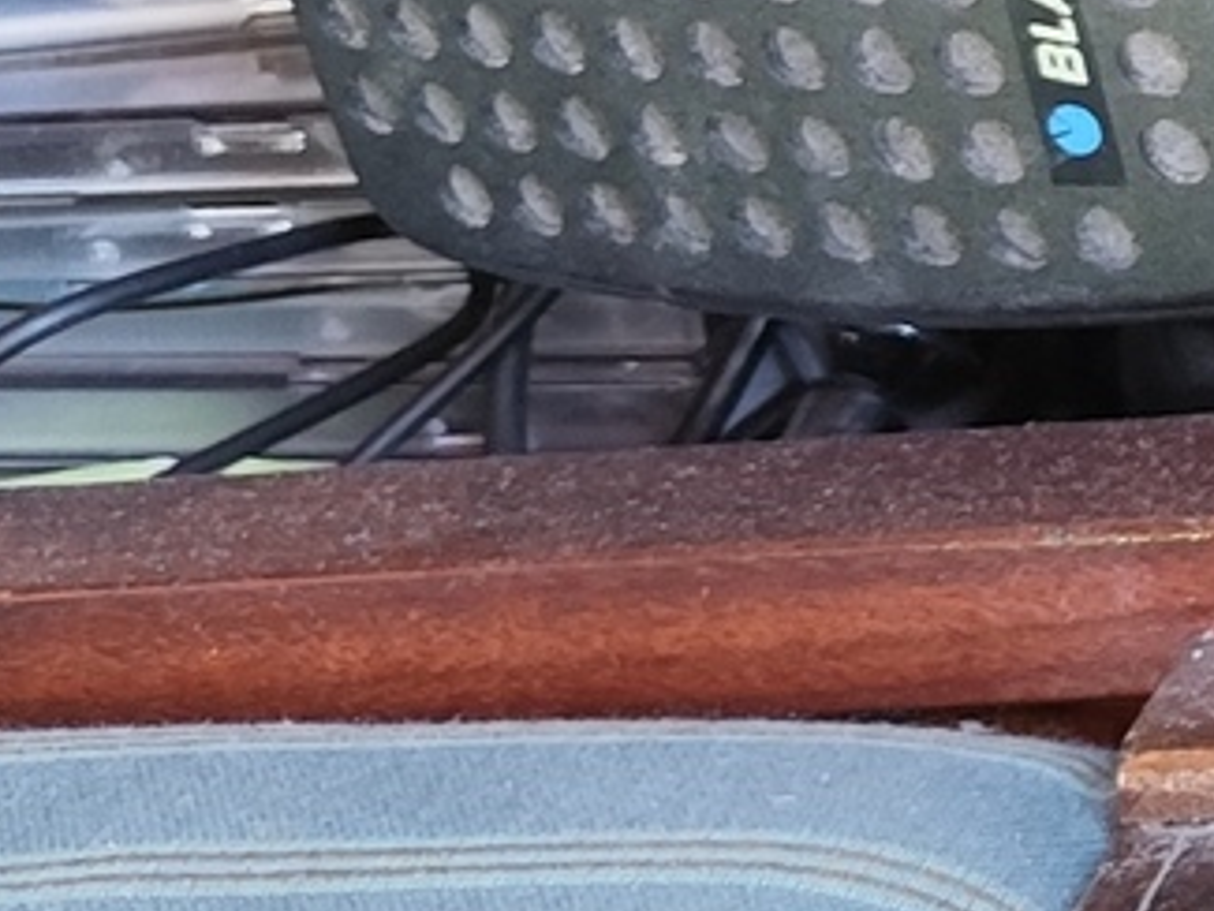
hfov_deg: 8.9
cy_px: -308
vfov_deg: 8.3
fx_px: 6210
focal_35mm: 177
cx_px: 3720
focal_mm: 6.19
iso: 500
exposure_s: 1/50
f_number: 1.65
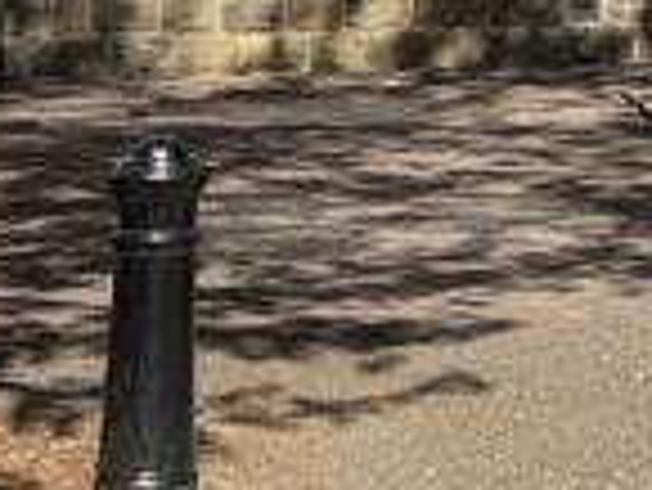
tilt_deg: +7.6
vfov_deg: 8.2
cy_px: -580
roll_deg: +0.0
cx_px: 1232
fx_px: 3186
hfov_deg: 10.8
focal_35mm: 169
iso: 80
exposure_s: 1/3279
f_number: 1.78
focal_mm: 6.76
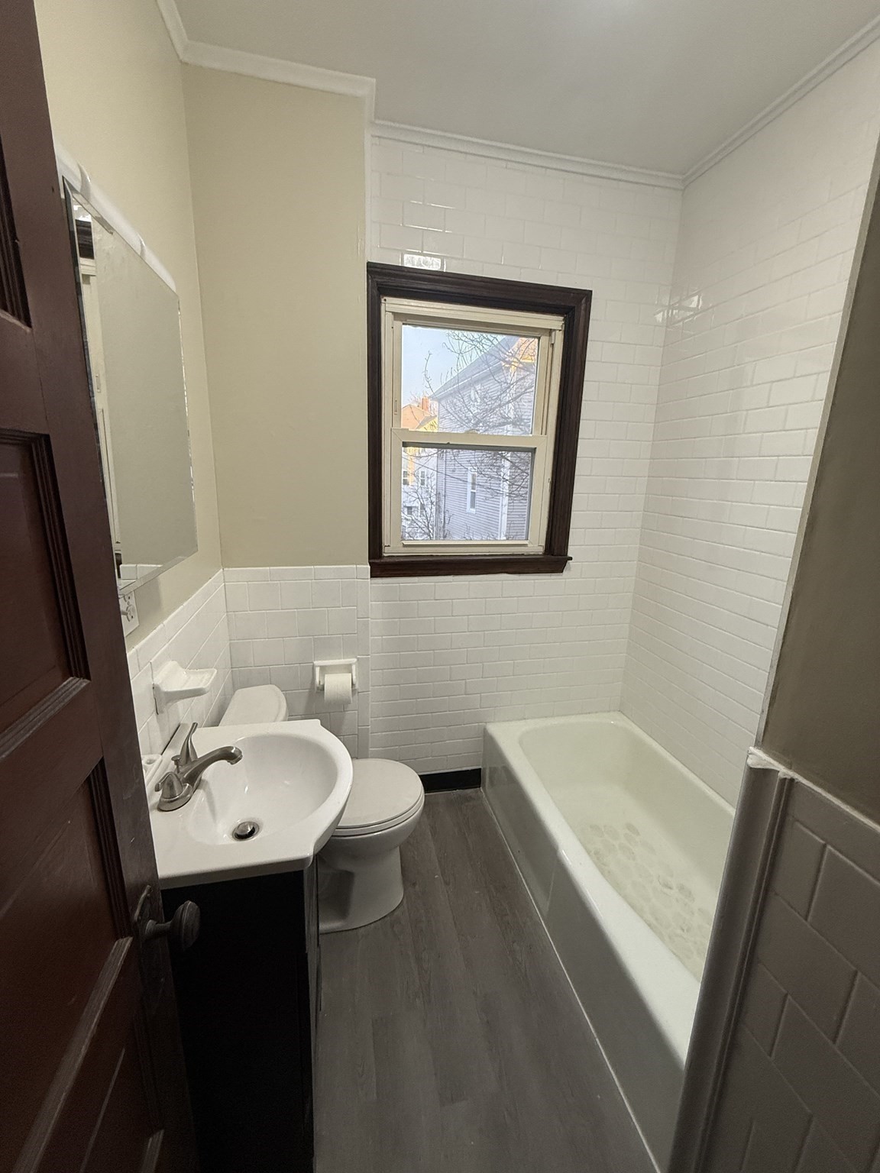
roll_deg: -1.8
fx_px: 475
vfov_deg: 102.1
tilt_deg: -14.1
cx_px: 440
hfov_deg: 85.7
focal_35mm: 14
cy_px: 586
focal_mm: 2.22
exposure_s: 1/120
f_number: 2.2
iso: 250
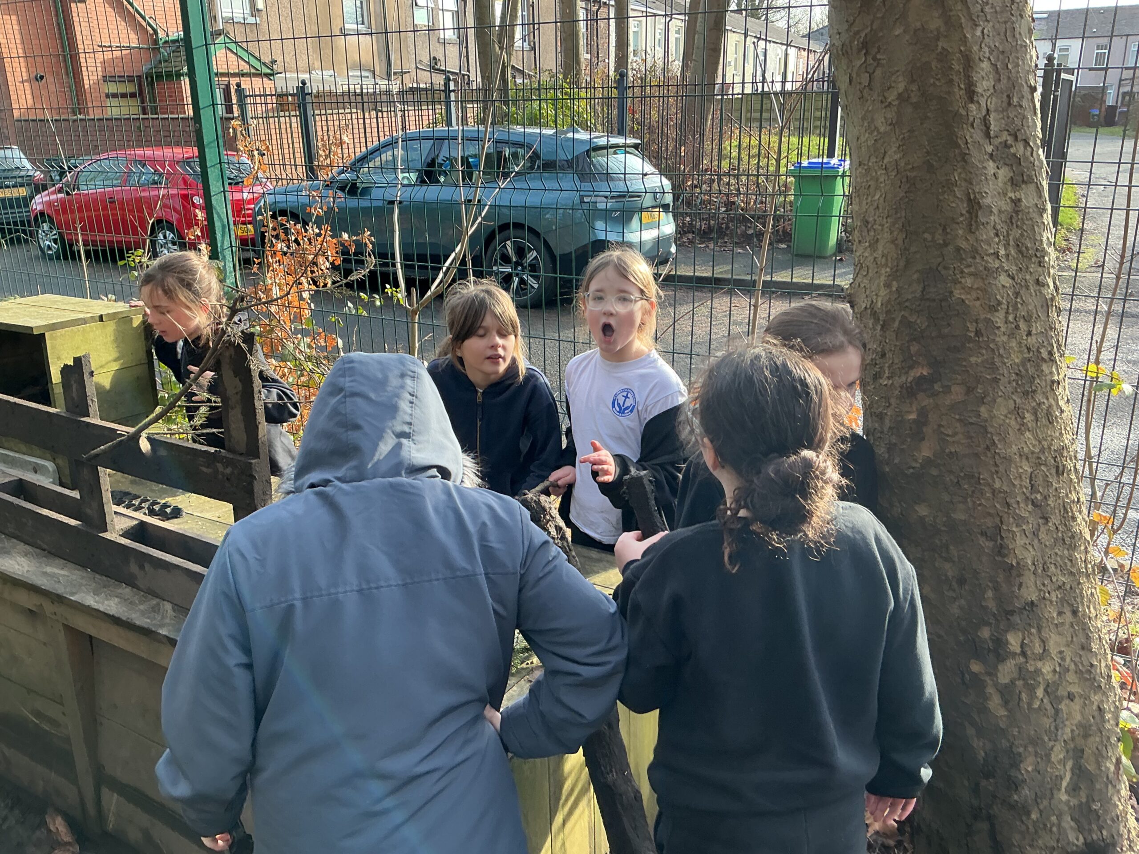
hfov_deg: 61.7
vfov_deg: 48.2
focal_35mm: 29
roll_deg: +1.4
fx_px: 954
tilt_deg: -18.0
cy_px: 427
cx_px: 570
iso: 16
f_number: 1.8
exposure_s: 1/116
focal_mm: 3
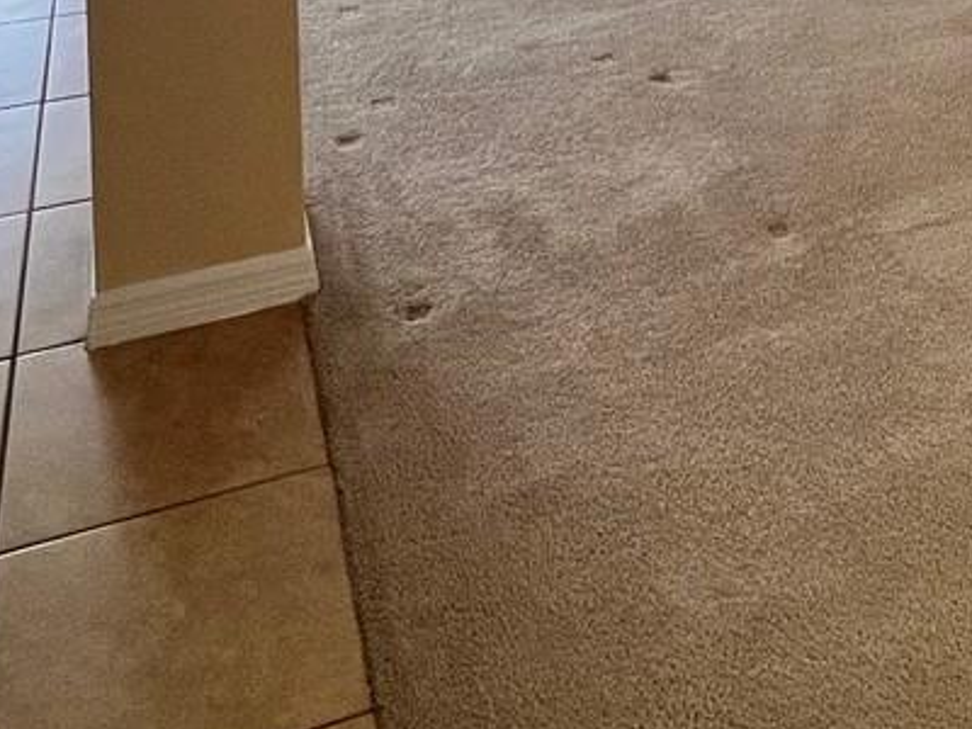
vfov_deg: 21.1
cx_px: 826
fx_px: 1460
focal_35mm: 52
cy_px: -508
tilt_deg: -6.5
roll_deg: -0.7
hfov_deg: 35.2
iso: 160
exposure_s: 1/120
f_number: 1.8
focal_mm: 1.57
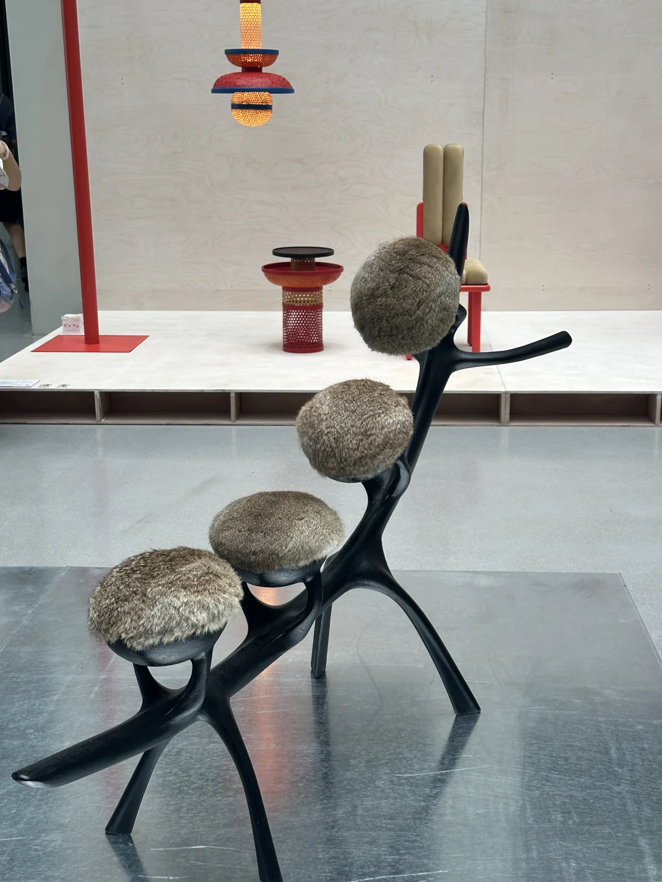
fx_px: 1224
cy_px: 441
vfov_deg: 39.7
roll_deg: -0.2
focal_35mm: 48
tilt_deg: -14.0
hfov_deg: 30.3
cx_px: 331
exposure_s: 1/121
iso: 64
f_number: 1.78
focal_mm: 6.86
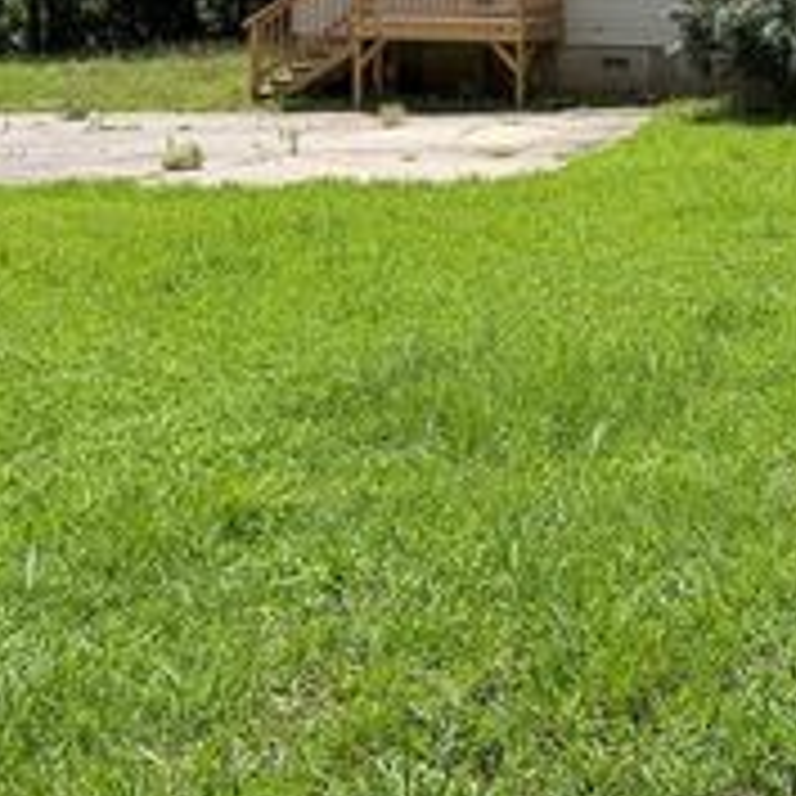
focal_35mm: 60
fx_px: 1561
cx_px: 756
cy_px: 2
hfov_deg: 27.3
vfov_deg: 27.0
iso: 100
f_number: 1.78
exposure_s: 1/4167
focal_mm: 6.76
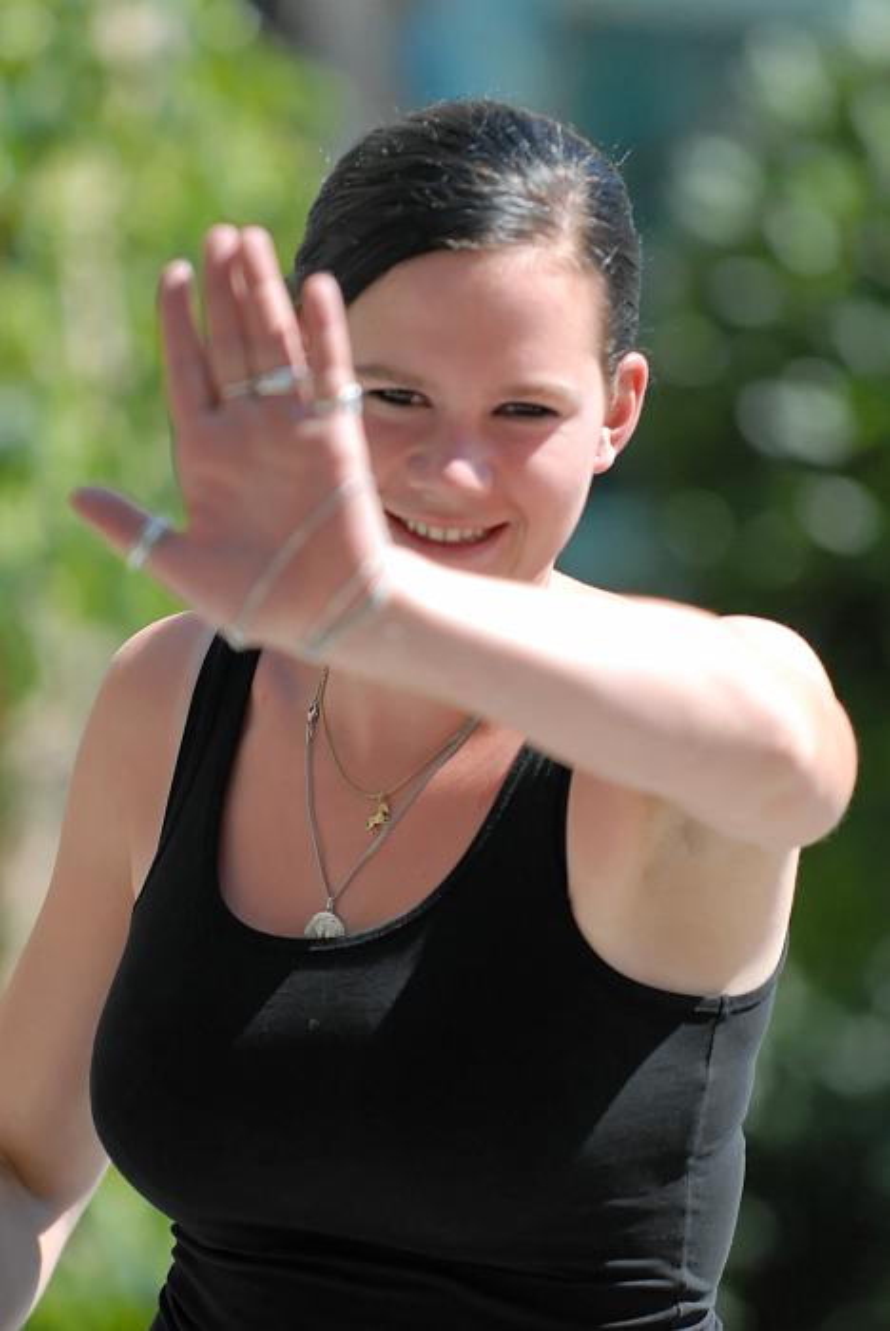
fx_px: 11102
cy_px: 666
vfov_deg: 6.9
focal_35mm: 300
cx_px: 445
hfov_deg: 4.6
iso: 400
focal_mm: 200
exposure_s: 1/2500
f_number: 2.8
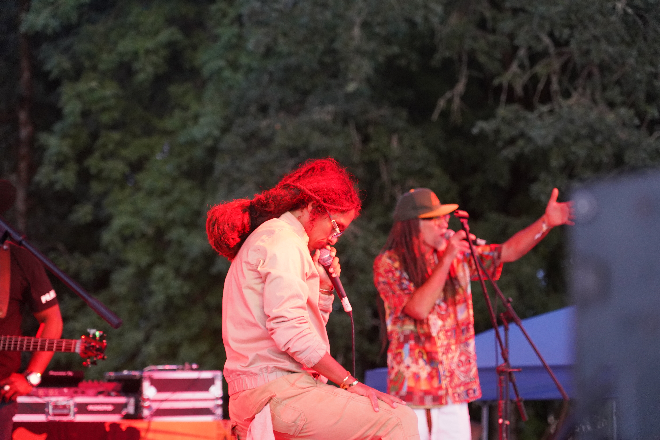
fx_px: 1925
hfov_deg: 19.5
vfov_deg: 13.0
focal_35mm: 105
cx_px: 330
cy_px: 220
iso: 5000
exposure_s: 1/160
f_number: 4
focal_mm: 105
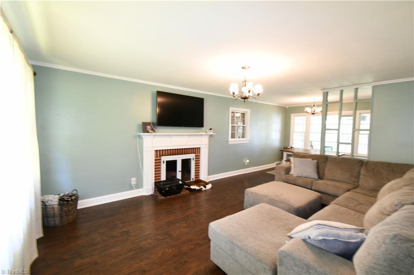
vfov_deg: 77.2
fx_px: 172
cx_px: 207
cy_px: 138
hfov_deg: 100.5
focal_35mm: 15
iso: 250
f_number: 6.3
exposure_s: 1/4
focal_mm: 10
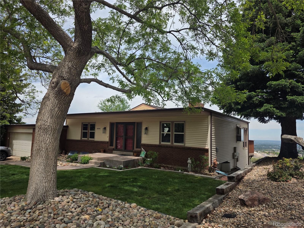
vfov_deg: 58.9
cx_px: 152
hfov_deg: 73.9
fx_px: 202
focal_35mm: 23
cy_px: 114
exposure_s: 1/4539
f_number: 1.7
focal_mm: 6.3
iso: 80
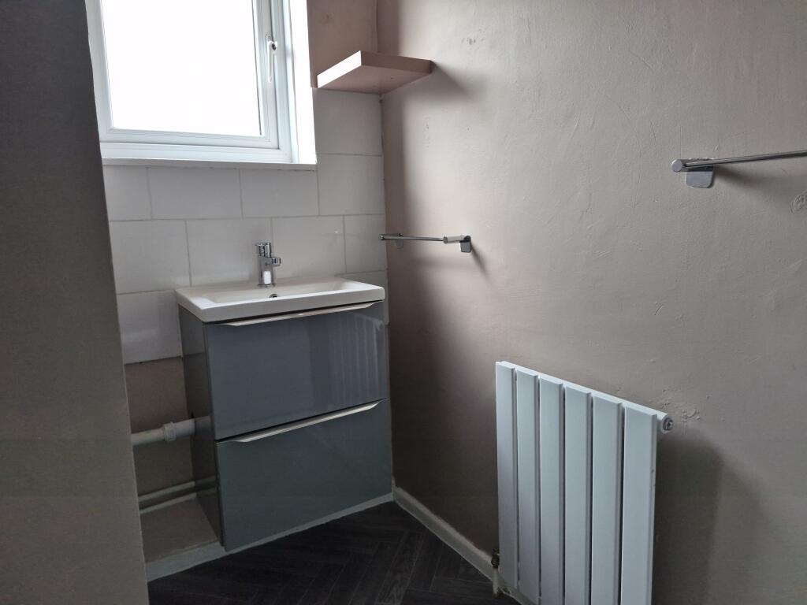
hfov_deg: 73.9
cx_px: 404
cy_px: 302
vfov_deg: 58.9
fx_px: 536
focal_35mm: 23
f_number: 1.8
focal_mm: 5.4
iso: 125
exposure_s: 1/180
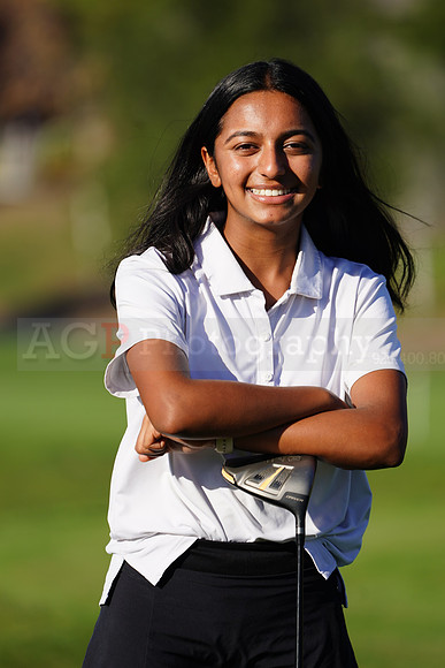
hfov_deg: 3.9
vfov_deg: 5.9
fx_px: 6522
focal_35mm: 352
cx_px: 222
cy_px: 334
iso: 100
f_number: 6.3
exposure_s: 1/500
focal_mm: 352
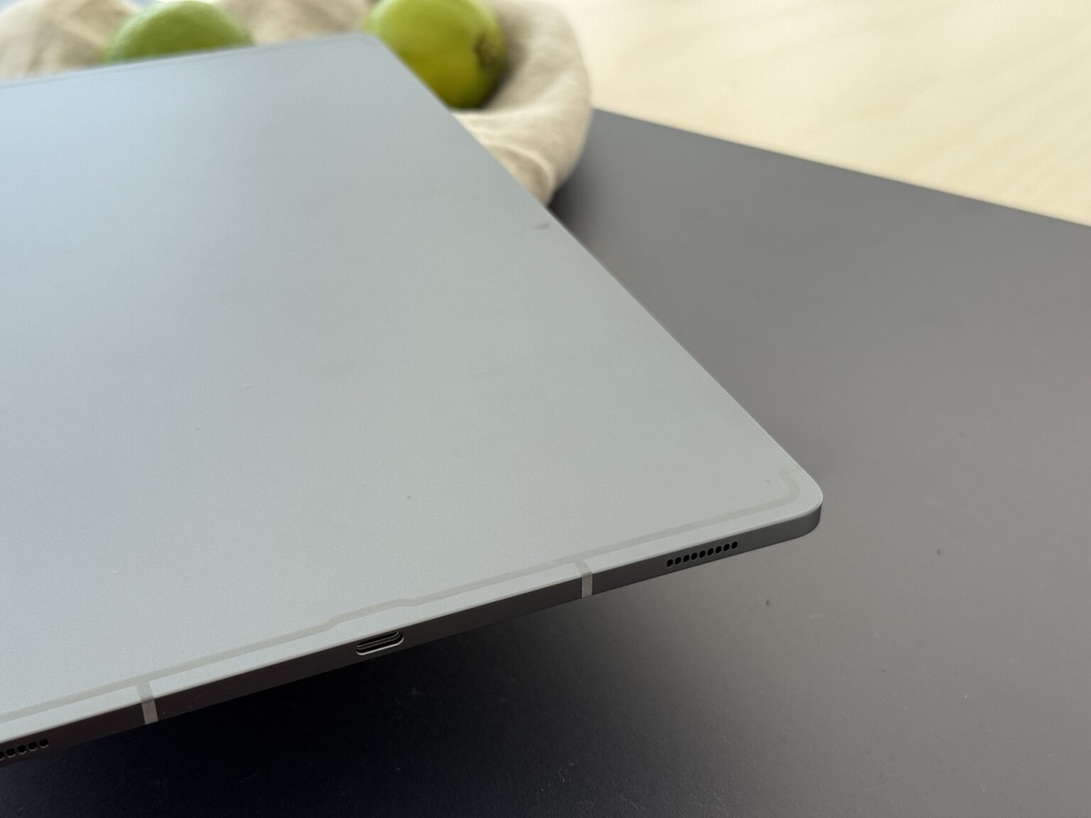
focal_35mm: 48
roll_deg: +1.4
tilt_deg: -33.2
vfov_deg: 30.3
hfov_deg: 39.7
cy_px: 409
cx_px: 546
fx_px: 1513
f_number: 1.78
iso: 64
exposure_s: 1/895
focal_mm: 6.76
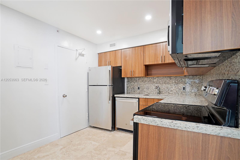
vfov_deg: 73.8
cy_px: 80
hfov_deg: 96.7
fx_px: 107
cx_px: 120
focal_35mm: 16
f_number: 5
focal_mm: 16
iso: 1000
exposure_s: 1/160
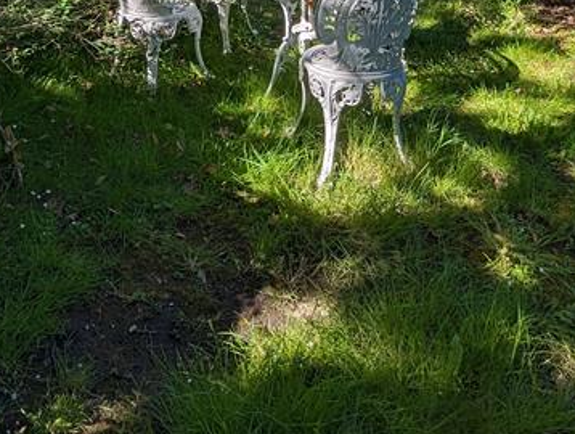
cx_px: 233
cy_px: -119
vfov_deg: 31.0
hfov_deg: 49.8
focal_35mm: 37
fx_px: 616
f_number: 2.2
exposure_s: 1/840
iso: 43
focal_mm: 1.95
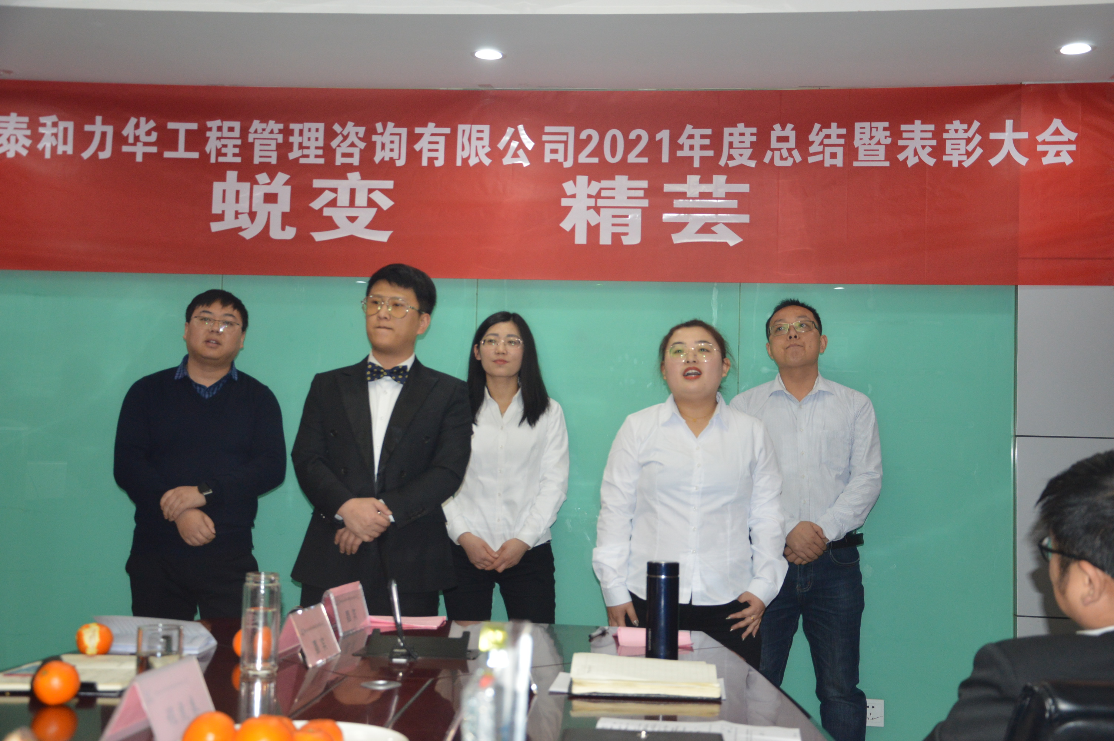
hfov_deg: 43.6
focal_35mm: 45
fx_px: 1391
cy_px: 370
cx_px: 557
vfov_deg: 29.8
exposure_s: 1/60
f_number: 4.2
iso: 900
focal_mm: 30
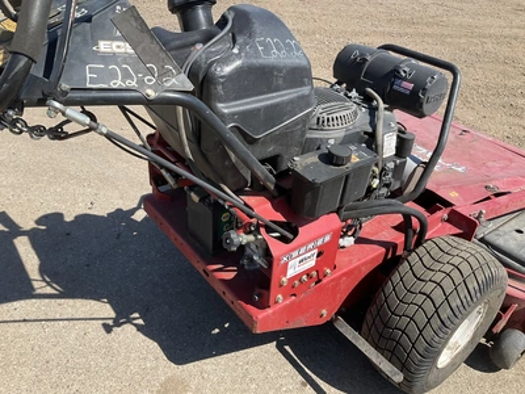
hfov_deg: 61.7
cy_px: 197
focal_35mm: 29
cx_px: 262
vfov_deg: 48.2
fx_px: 440
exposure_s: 1/978
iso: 25
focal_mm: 3
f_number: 1.8
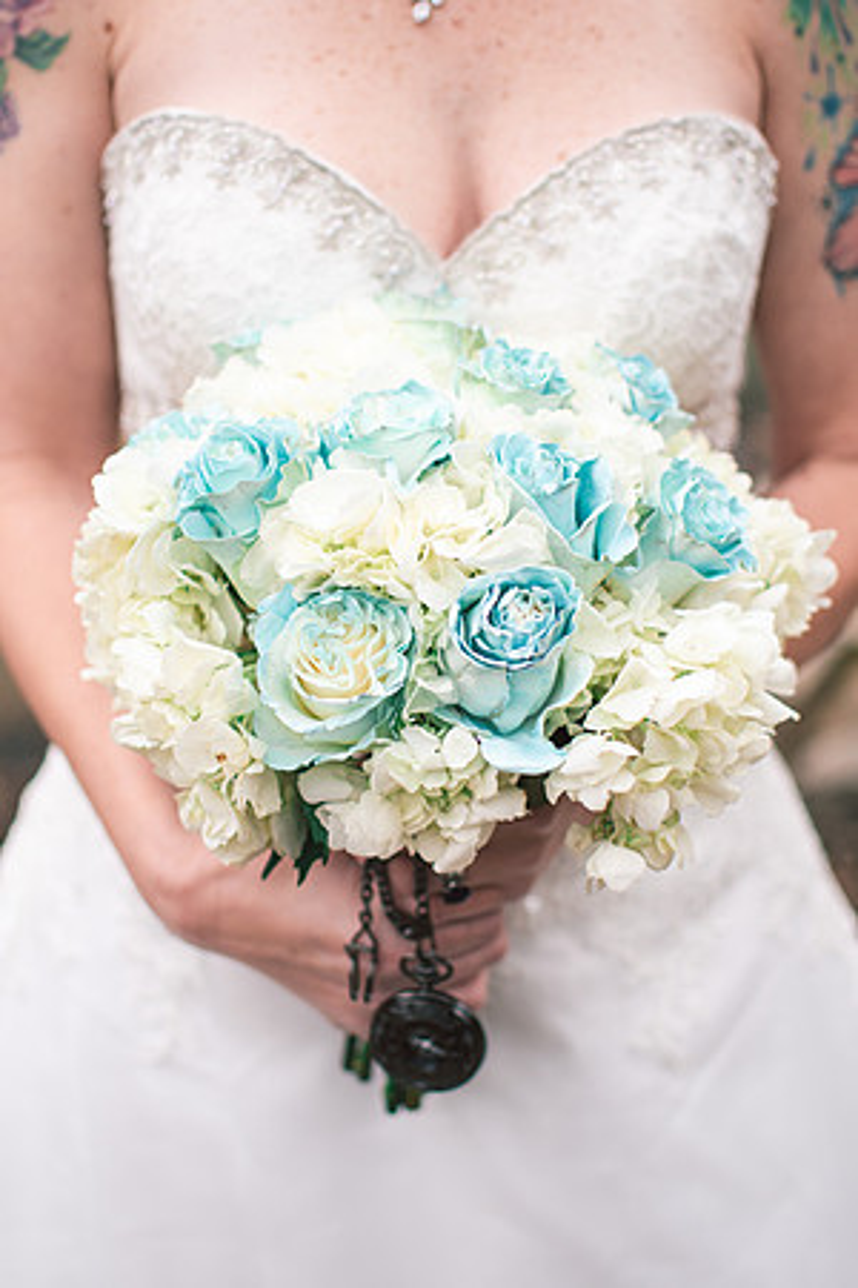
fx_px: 1859
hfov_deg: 26.0
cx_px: 429
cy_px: 644
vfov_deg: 38.2
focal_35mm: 52
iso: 160
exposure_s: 1/1250
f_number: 1.8
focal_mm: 35
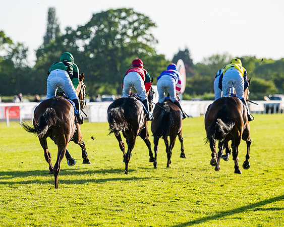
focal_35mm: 284
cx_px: 134
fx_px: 2384
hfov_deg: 6.8
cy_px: 128
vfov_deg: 5.5
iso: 400
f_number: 4
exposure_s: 1/2500
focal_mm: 180
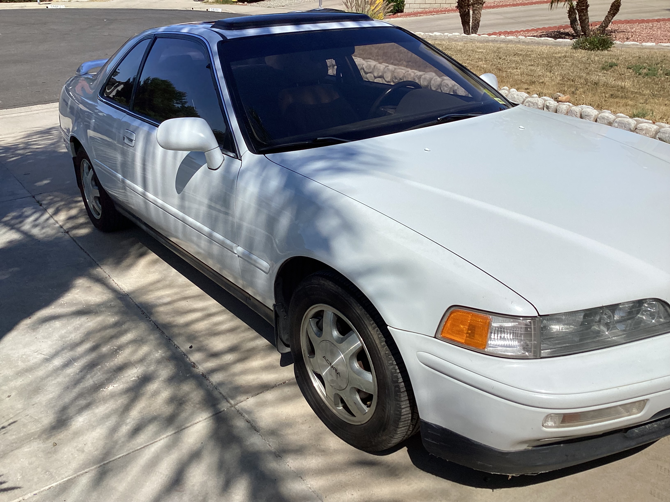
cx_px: 335
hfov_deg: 58.4
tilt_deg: -25.4
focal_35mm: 31
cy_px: 251
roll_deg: -1.4
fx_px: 600
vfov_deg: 45.4
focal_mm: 3.3
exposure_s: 1/3135
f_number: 2.4
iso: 25
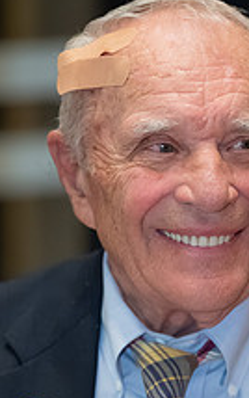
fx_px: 4641
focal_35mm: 428
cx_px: 189
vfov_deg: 4.9
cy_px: 288
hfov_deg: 3.1
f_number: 2.8
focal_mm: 200
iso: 8000
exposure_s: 1/200
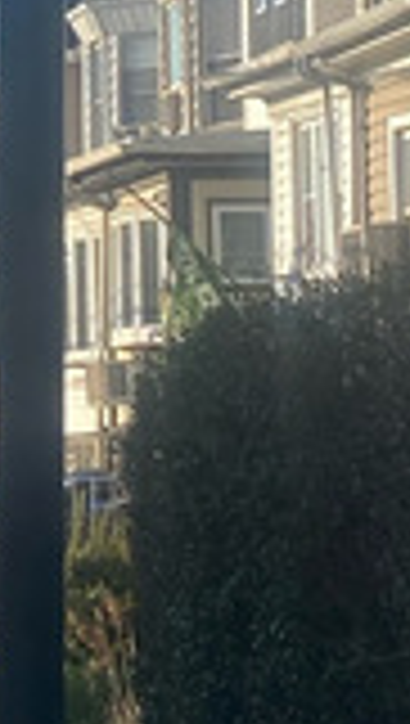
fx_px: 4063
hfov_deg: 5.8
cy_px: -256
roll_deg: -1.0
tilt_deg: +13.3
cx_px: -50
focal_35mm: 211
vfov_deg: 10.0
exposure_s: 1/2222
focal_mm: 4.25
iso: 32
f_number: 1.8
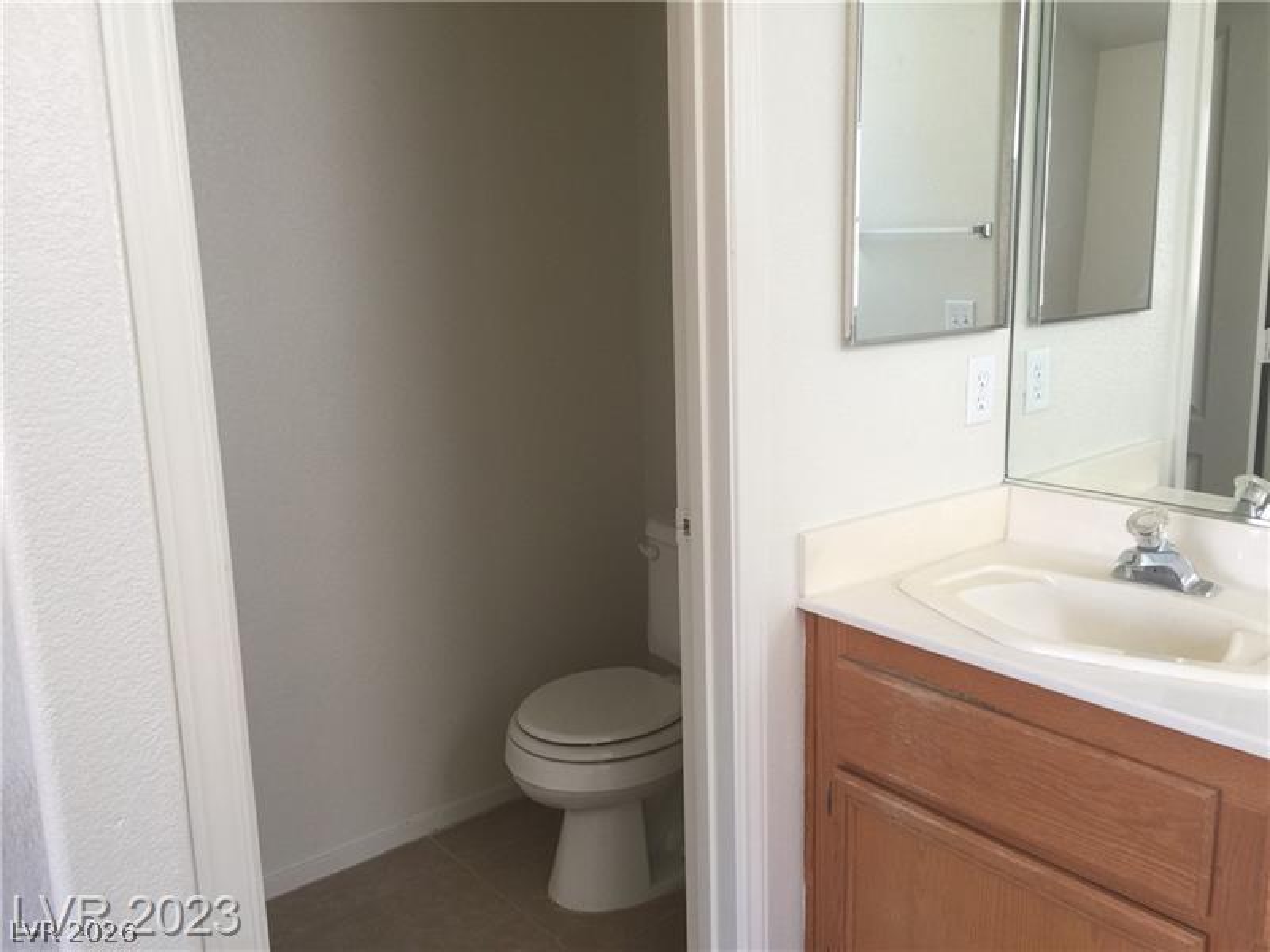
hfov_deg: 61.7
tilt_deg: -10.7
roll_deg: +0.6
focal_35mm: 29
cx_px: 635
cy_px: 476
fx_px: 1064
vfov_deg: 48.2
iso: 32
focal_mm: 4.15
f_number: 2.2
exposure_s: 1/40
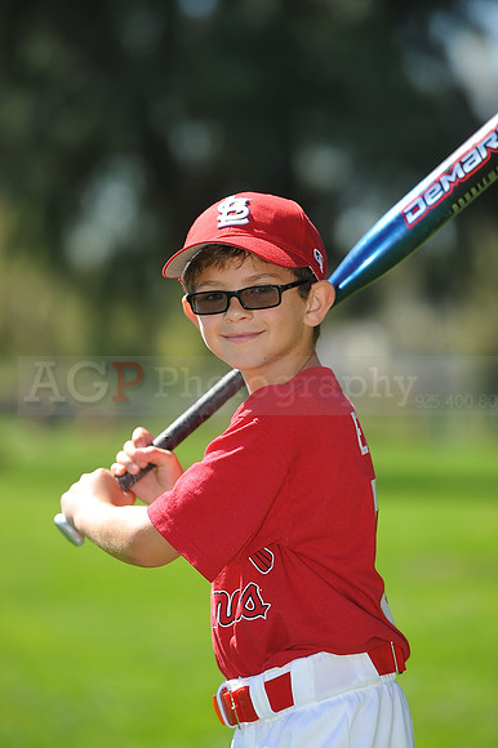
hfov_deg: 8.3
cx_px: 249
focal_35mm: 165
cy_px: 374
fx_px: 3428
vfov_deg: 12.5
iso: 200
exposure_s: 1/800
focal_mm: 165
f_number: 4.5
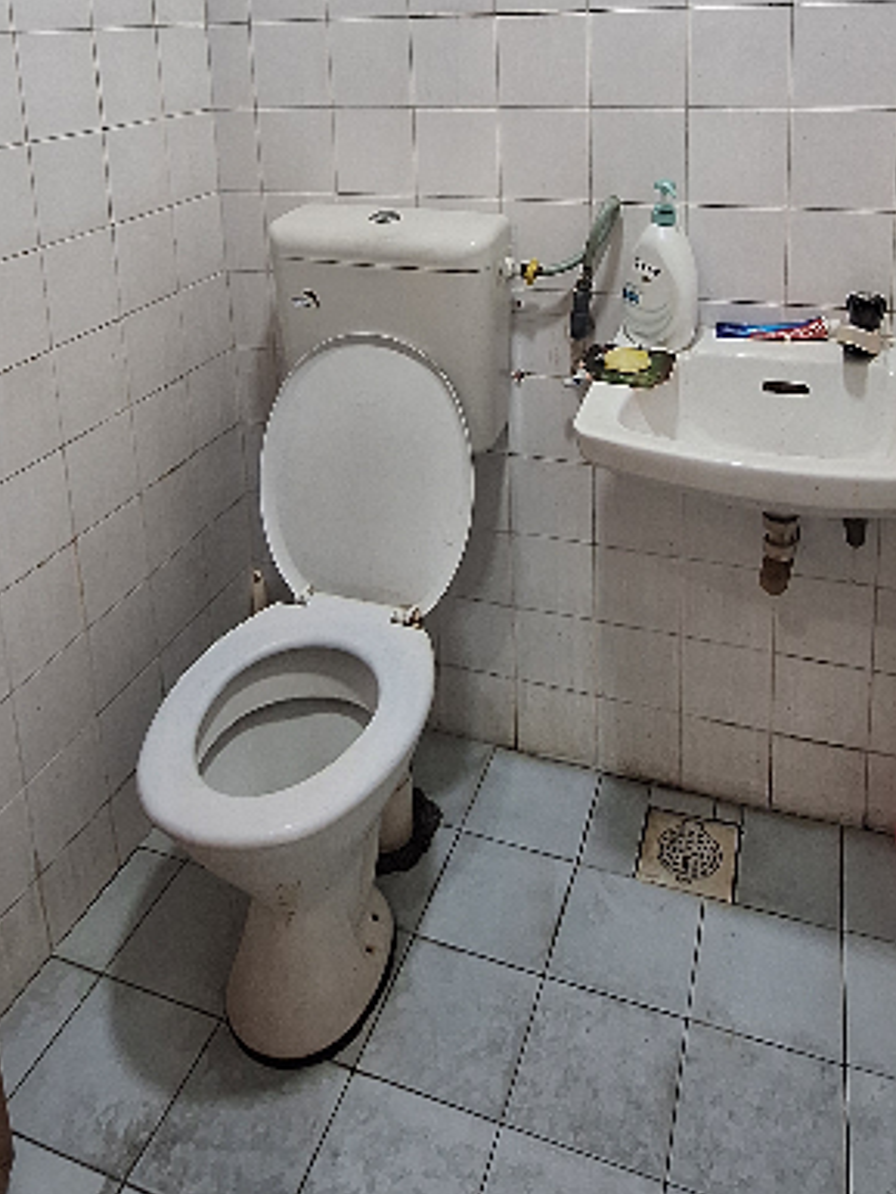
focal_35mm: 27
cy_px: 195
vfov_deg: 58.8
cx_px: 468
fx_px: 931
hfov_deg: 51.4
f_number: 2.2
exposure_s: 1/50
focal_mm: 1.74
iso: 125
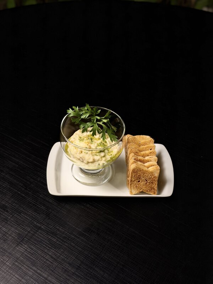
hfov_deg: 30.3
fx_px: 394
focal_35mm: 48
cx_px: 106
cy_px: 142
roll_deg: -3.2
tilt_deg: -44.6
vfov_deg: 39.7
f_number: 1.78
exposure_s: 1/60
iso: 160
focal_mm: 6.76
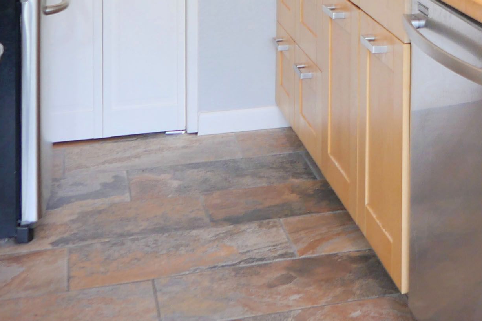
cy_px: -210
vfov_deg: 15.9
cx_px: 487
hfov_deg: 25.3
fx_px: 1018
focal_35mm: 76
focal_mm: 9
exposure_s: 1/100
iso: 200
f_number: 1.7
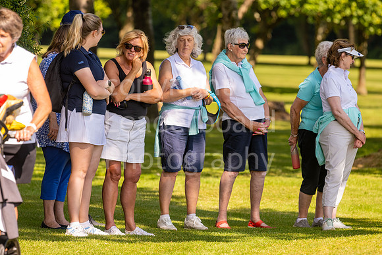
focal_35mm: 300
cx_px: 191
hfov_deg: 6.9
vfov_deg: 4.6
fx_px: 3184
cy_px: 128
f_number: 6.3
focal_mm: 300
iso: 200
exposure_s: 1/400
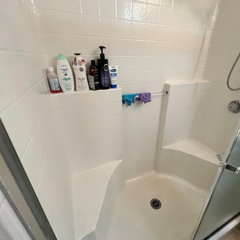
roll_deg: -1.5
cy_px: 122
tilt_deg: -27.0
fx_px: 126
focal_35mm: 16
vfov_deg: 87.4
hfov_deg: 87.0
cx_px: 134
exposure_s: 1/60
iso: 250
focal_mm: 1.57
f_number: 1.8
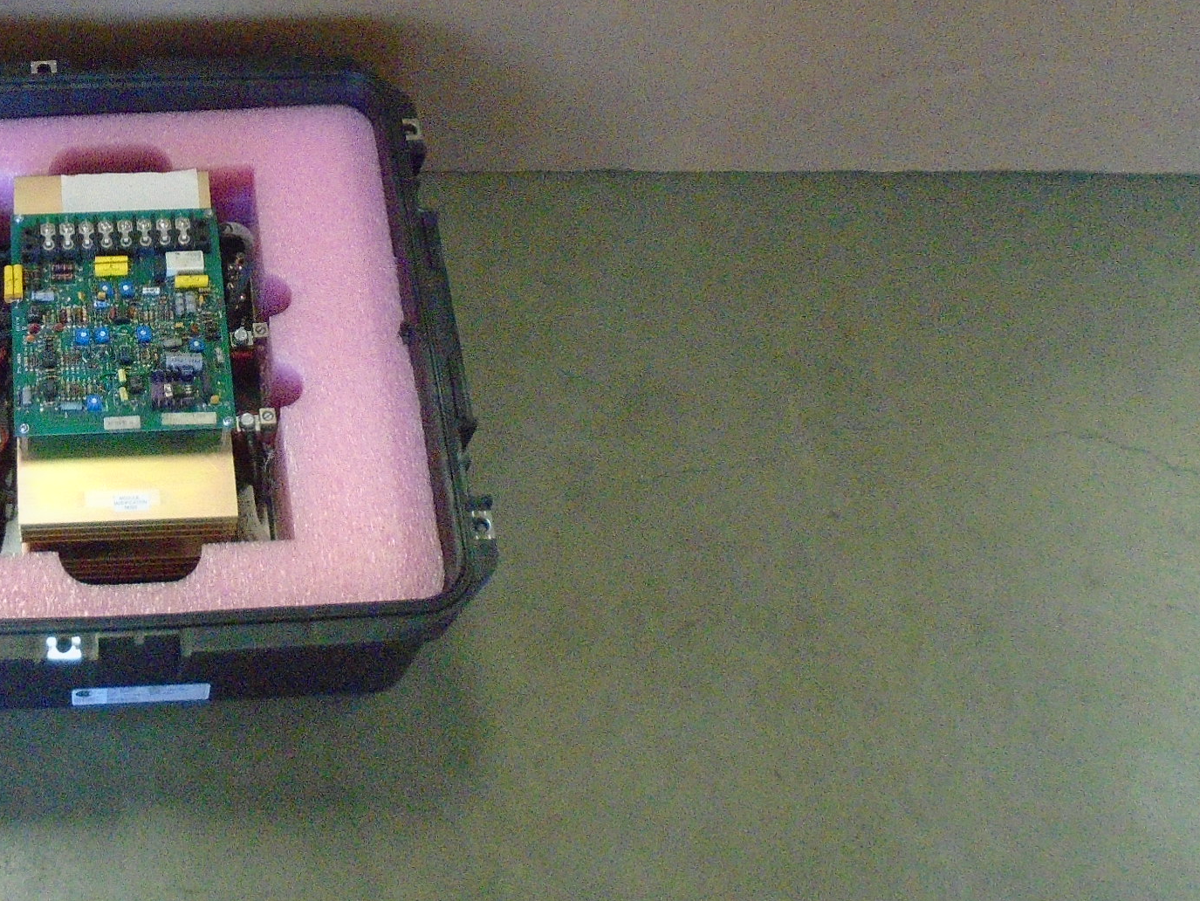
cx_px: 124
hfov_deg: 36.5
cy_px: 223
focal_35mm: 49
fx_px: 1699
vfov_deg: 29.2
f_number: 3.2
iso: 800
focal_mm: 4.6
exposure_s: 1/125
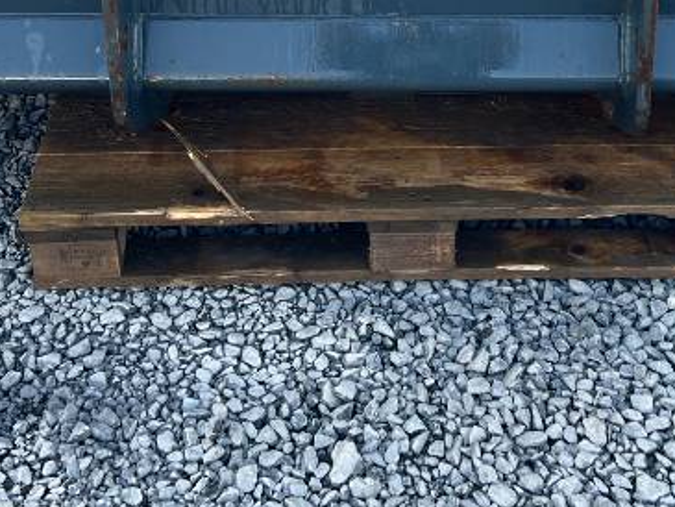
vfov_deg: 19.5
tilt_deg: -31.0
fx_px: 1424
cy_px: -17
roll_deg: -0.5
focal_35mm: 73
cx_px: 405
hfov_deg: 26.6
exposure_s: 1/282
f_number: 1.5
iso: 40
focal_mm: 5.7
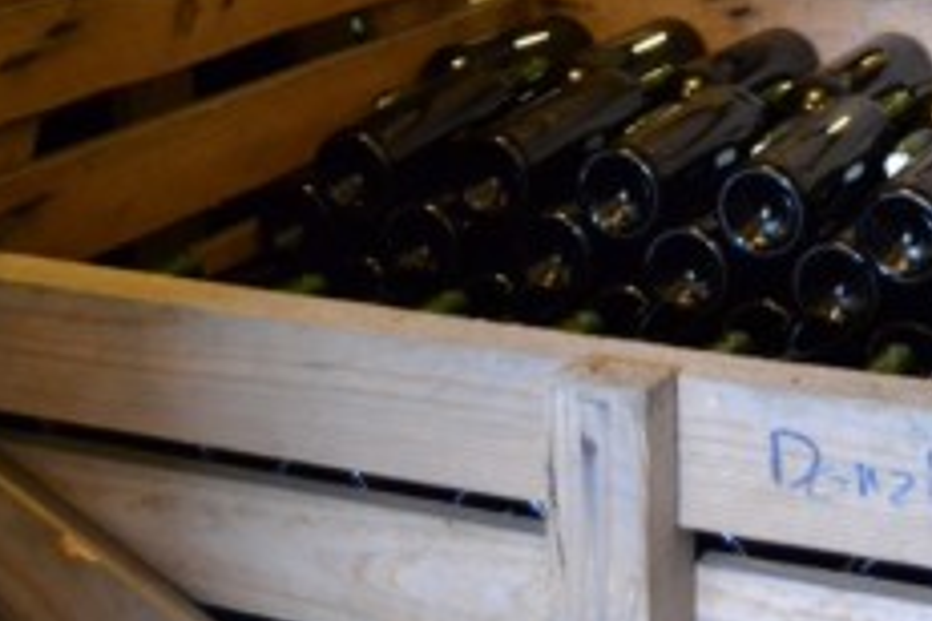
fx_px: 2019
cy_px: 38
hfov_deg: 24.7
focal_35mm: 78
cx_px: 956
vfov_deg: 17.2
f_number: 3.8
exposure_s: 1/15
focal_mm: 24
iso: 3200
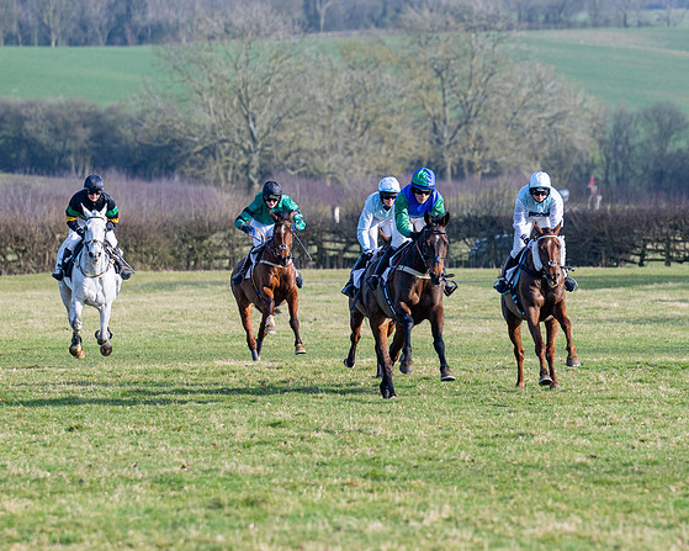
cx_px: 419
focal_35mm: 388
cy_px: 304
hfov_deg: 5.0
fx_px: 7911
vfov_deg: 4.0
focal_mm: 185
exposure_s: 1/1250
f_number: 4
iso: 160
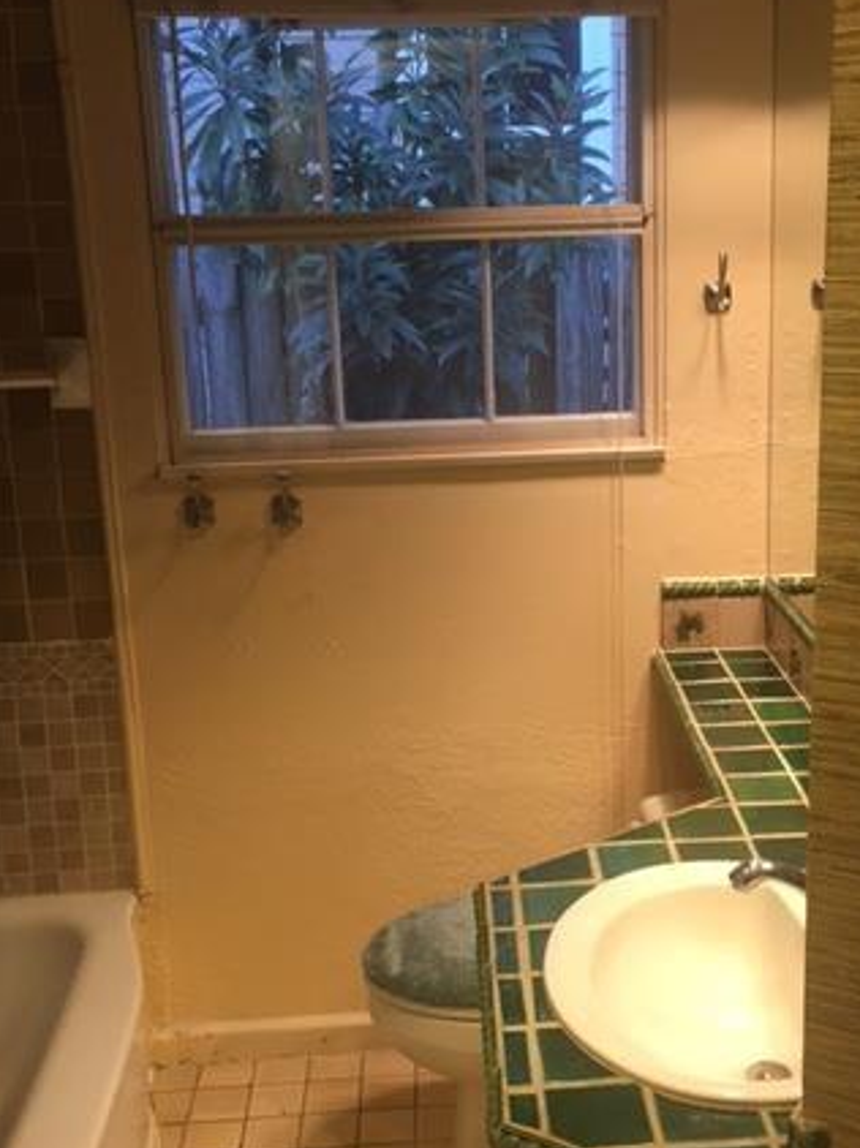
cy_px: 571
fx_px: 1459
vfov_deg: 43.0
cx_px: 544
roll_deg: +2.2
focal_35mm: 44
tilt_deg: -13.1
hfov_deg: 32.7
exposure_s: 1/30
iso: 80
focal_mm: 4.15
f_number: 2.2
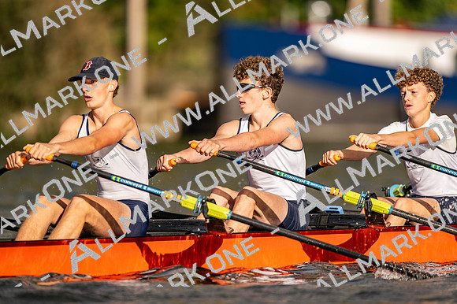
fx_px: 7614
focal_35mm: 600
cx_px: 228
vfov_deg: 2.3
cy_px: 152
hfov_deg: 3.4
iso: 110
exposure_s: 1/2500
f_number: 4
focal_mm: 600
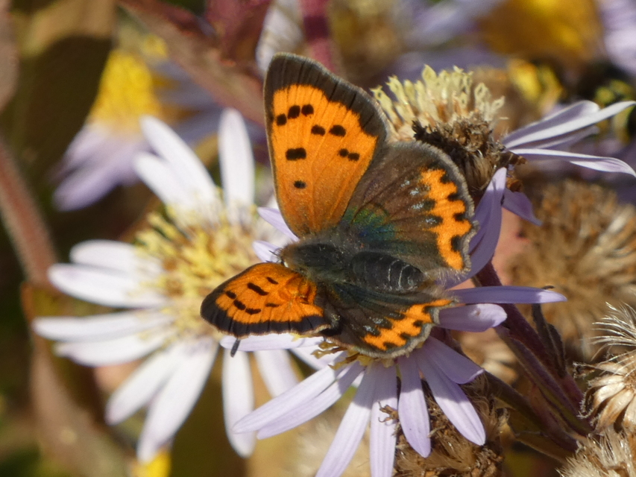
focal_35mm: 600
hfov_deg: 3.3
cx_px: 318
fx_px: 11025
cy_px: 238
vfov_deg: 2.5
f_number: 5.6
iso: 80
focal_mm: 107.6
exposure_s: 1/160
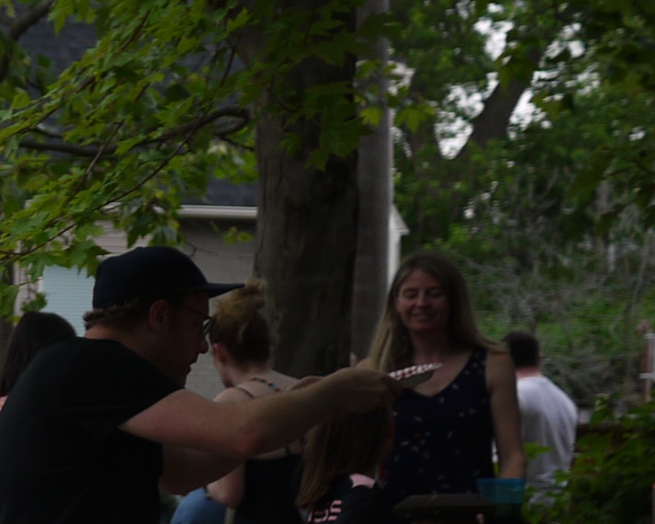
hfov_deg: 11.0
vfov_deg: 9.6
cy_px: 588
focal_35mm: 160
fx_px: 3102
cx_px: -623
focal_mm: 20
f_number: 1.7
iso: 100
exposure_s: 1/400
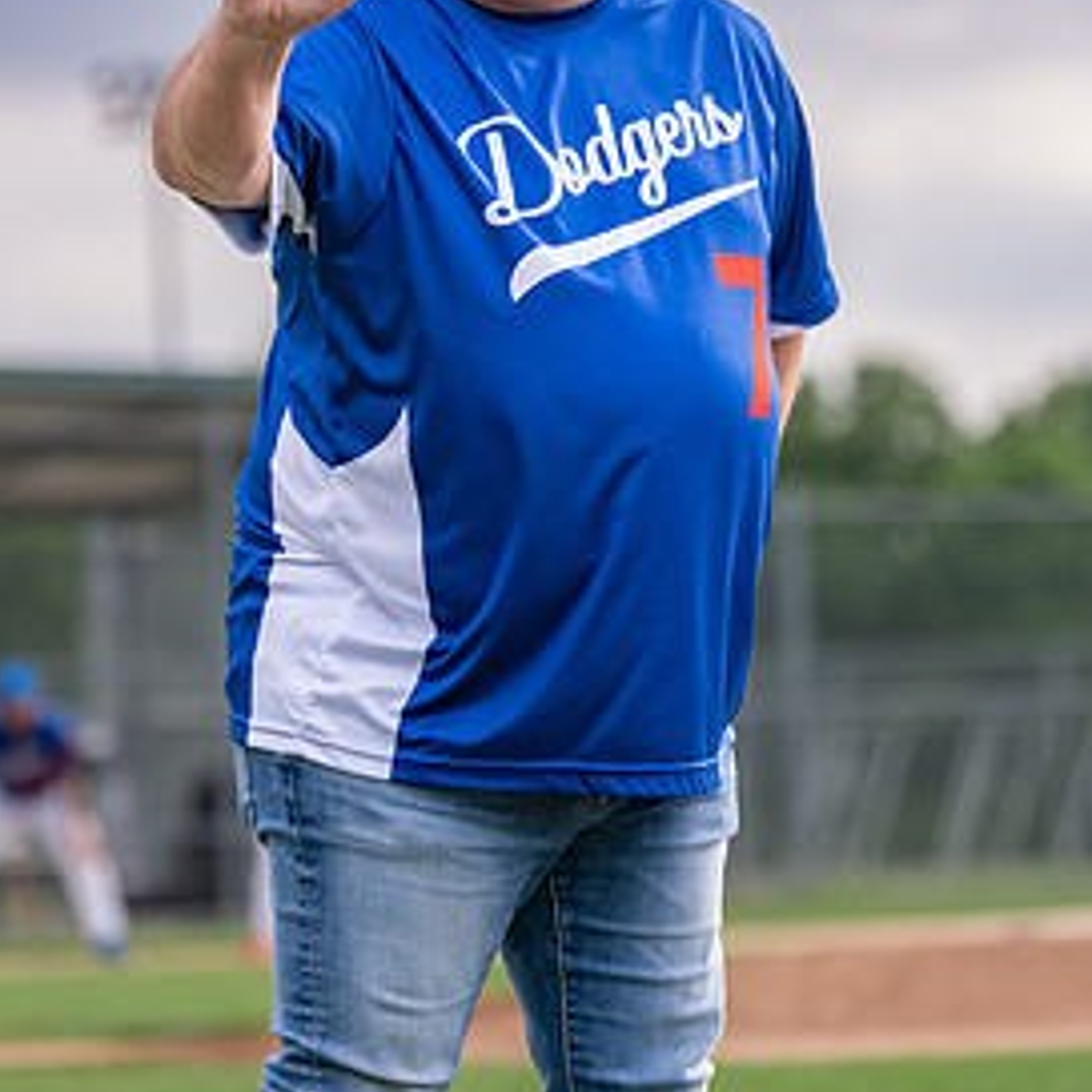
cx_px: 452
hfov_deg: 7.6
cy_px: 319
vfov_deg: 7.6
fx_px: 8173
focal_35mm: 229
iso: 320
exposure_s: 1/2500
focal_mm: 115
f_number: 2.8
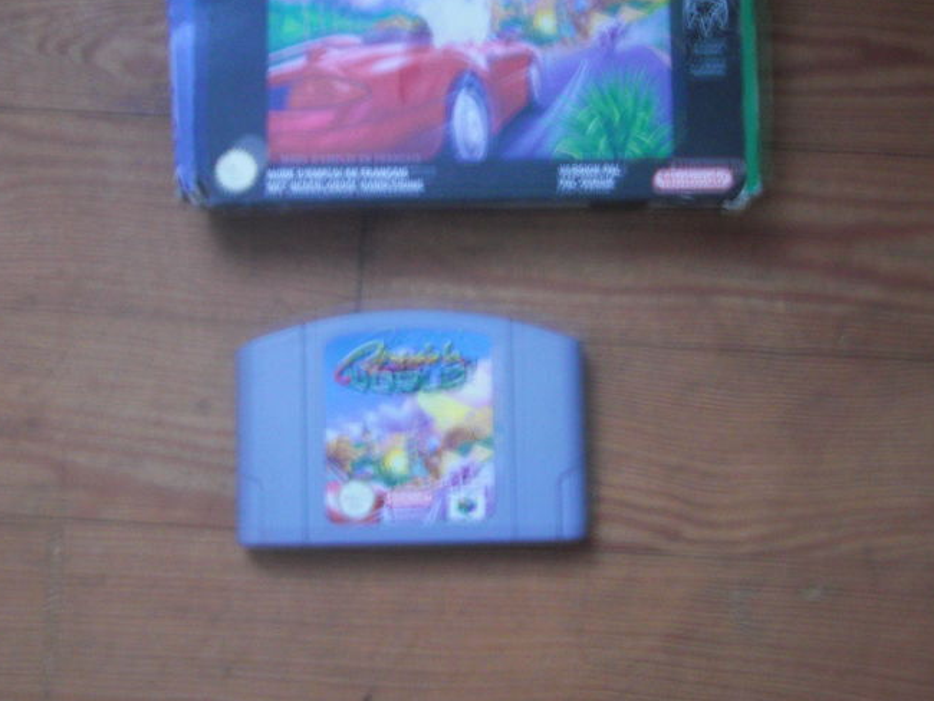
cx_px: 470
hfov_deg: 32.2
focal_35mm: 60
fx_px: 1620
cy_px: 254
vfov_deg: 24.4
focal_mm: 6.9
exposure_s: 1/2
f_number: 3
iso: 200
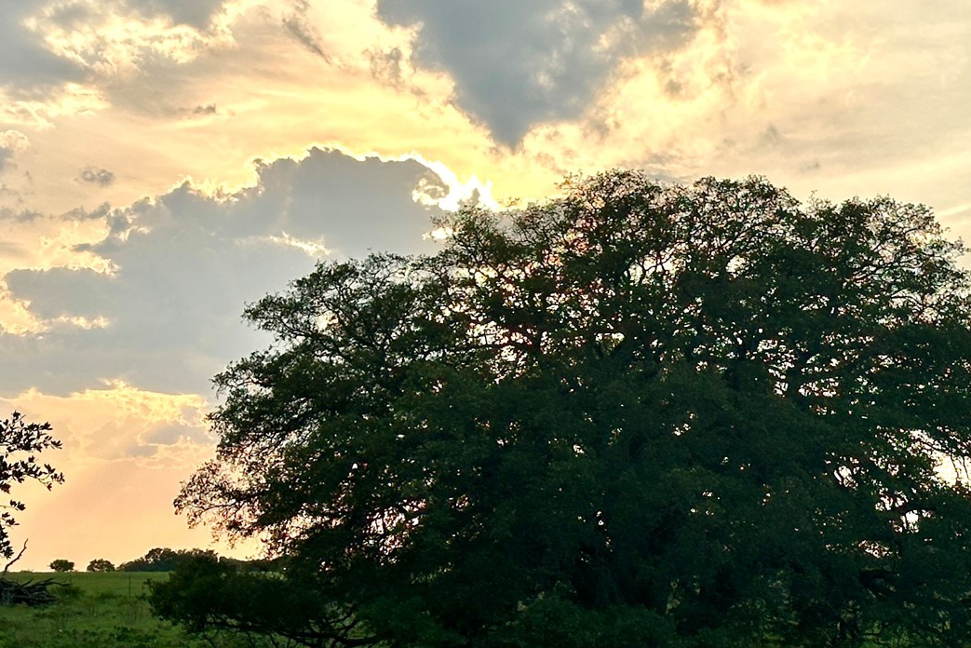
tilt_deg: +1.5
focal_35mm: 98
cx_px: 712
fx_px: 2644
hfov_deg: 20.7
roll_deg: -1.0
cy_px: 525
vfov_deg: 13.9
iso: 64
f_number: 1.78
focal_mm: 6.86
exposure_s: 1/4184
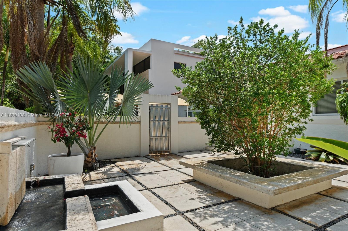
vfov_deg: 57.1
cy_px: 116
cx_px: 174
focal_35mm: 22
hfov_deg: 78.6
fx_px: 212
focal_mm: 22
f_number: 8
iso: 200
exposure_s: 1/250
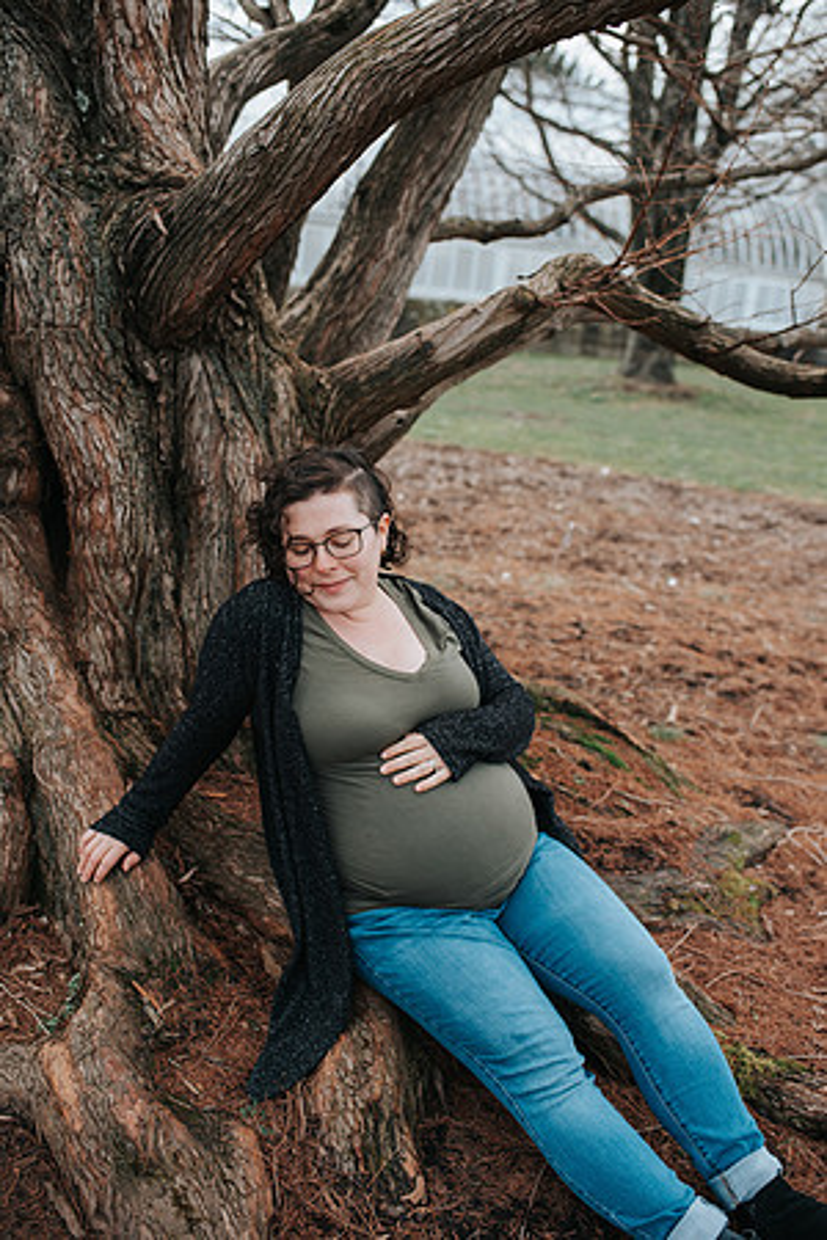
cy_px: 620
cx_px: 414
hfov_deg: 37.9
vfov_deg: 54.4
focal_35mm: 35
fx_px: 1206
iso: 560
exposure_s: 1/800
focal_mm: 35
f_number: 3.2
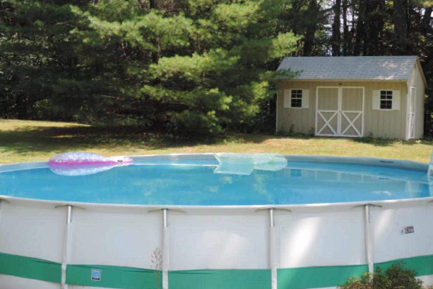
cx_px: 218
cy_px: 164
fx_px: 698
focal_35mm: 58
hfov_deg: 34.5
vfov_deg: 23.4
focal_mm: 9.8
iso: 200
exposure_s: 1/500
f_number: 3.7
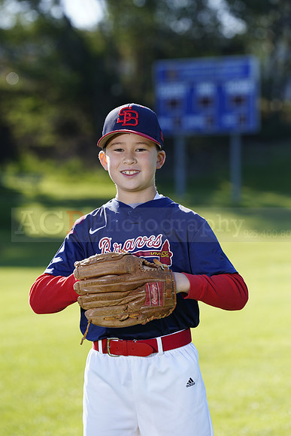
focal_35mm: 173
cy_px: 218
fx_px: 2096
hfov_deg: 7.9
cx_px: 146
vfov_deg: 11.9
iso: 100
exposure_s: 1/250
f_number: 5
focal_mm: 173
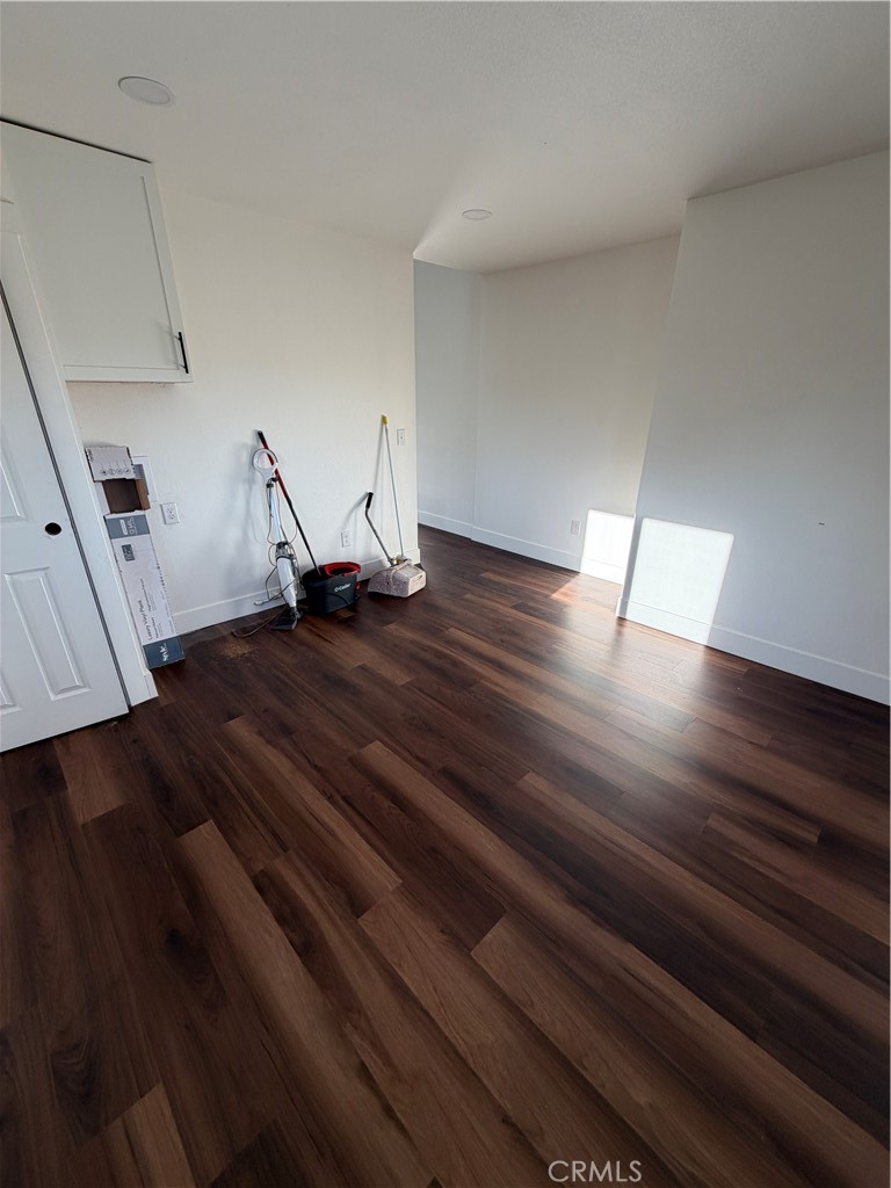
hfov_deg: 85.7
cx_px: 446
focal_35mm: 14
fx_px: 480
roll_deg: -0.7
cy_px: 594
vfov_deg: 102.1
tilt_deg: -22.7
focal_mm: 2.22
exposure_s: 1/121
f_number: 2.2
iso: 64
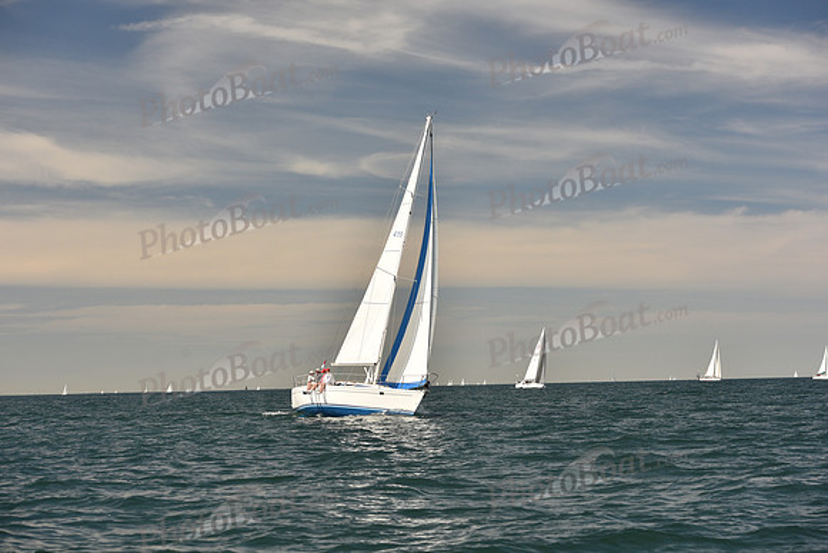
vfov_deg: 18.2
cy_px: 276
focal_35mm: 75
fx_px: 1725
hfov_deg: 27.0
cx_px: 414
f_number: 6.3
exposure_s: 1/640
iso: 250
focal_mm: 75
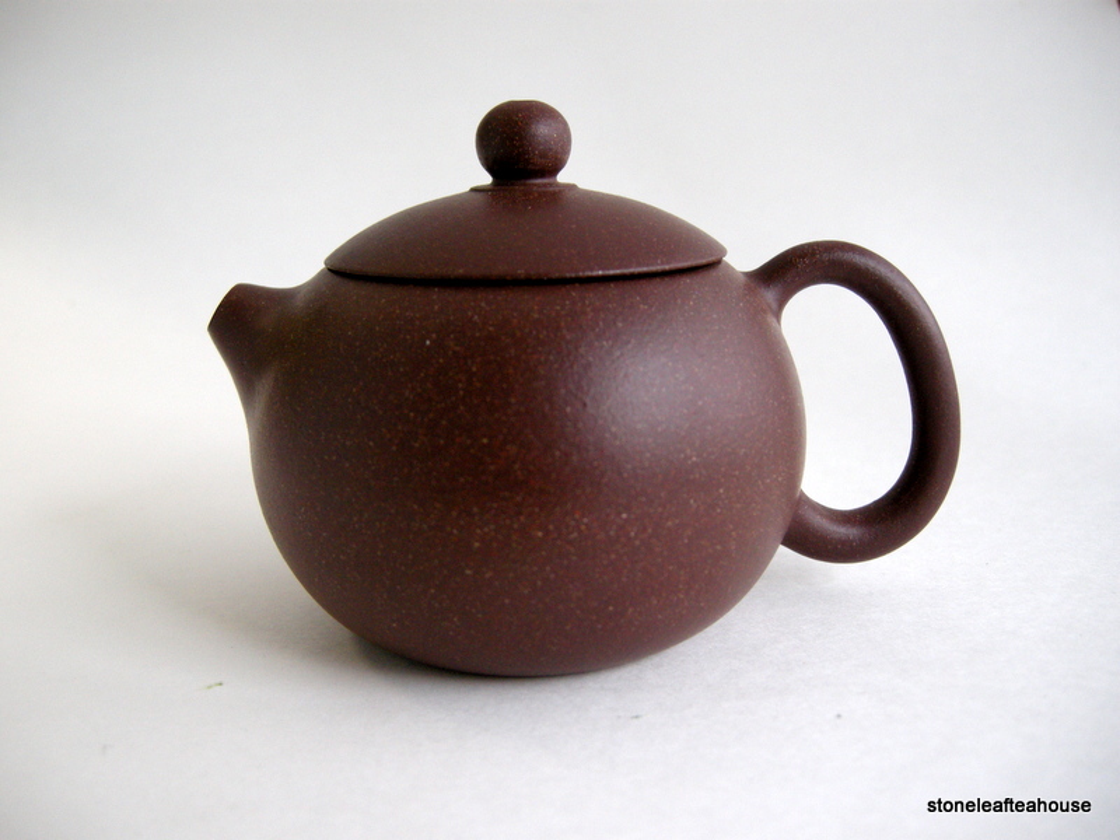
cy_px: 420
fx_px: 1132
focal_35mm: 35
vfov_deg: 40.7
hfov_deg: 52.6
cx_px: 560
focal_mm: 7.5
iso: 207
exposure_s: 1/60
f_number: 2.7
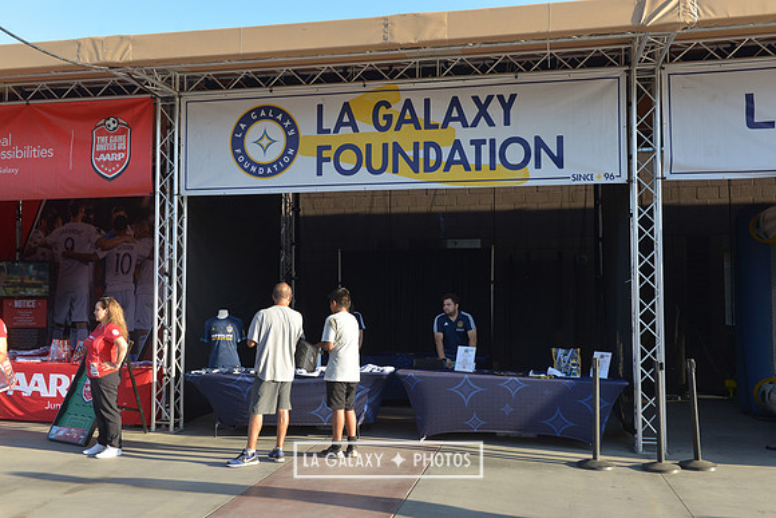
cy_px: 259
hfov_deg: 55.8
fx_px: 733
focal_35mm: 34
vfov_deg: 38.9
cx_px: 388
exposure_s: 1/200
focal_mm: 34
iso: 200
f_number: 7.1
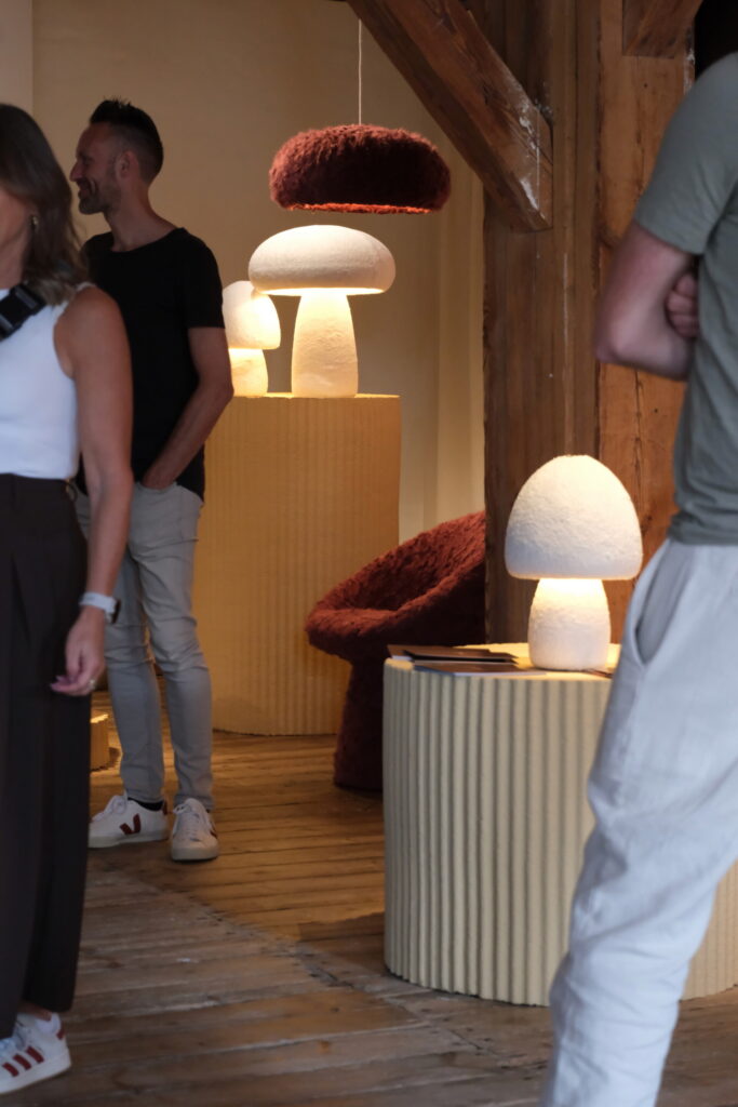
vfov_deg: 27.0
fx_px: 2305
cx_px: 369
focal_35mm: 75
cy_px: 554
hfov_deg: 18.2
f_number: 4.8
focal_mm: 50
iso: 3200
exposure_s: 1/125
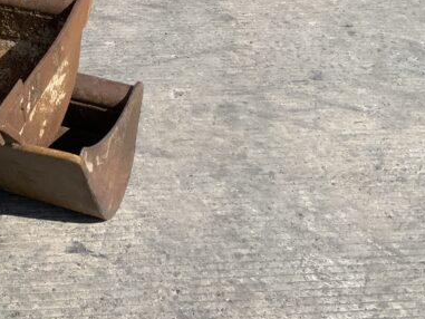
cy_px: 31
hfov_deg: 23.9
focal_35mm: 78
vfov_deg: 18.6
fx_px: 958
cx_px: 0
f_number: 1.8
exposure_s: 1/1848
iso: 16
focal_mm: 3
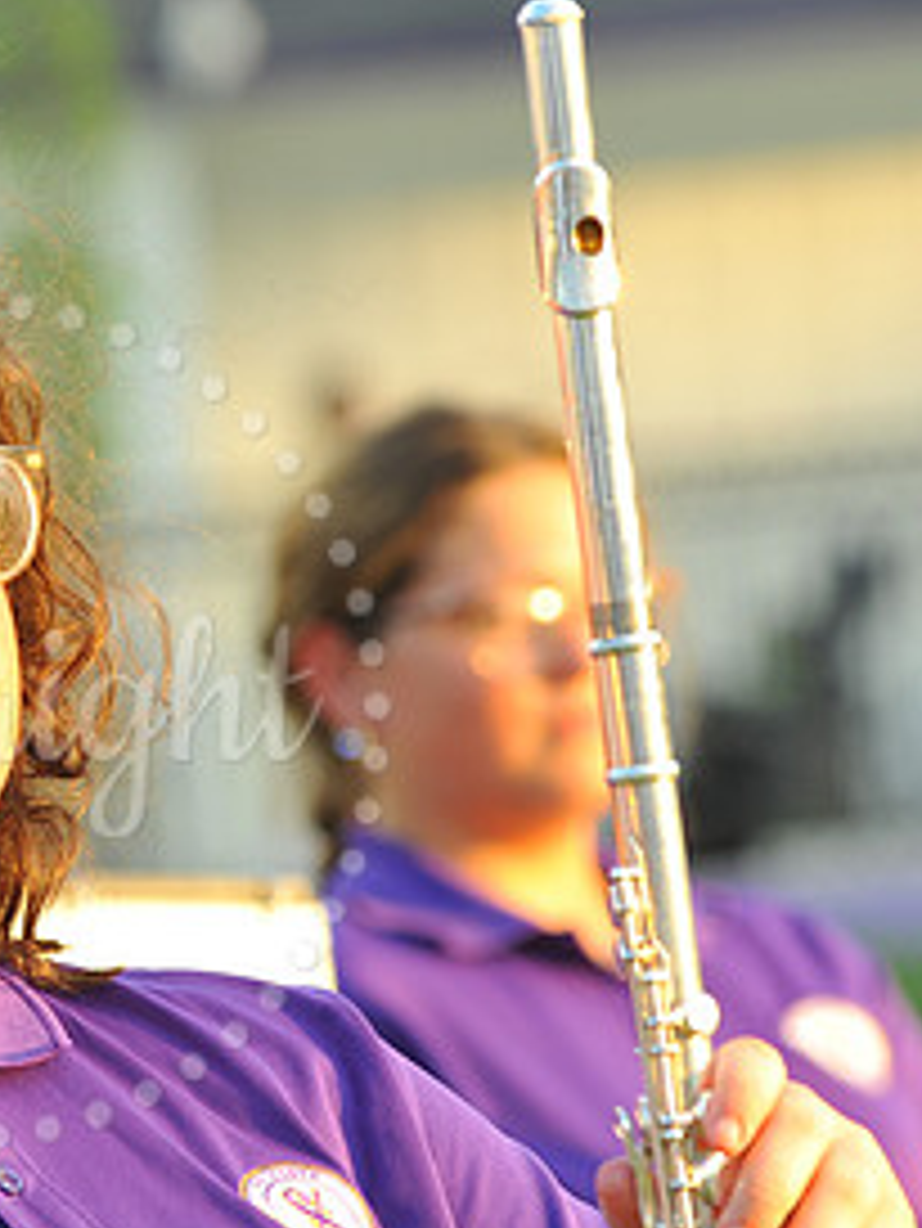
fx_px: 14478
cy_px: 715
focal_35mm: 408
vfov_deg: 4.9
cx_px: -40
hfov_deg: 3.6
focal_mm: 200
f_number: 7.1
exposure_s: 1/80
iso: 250
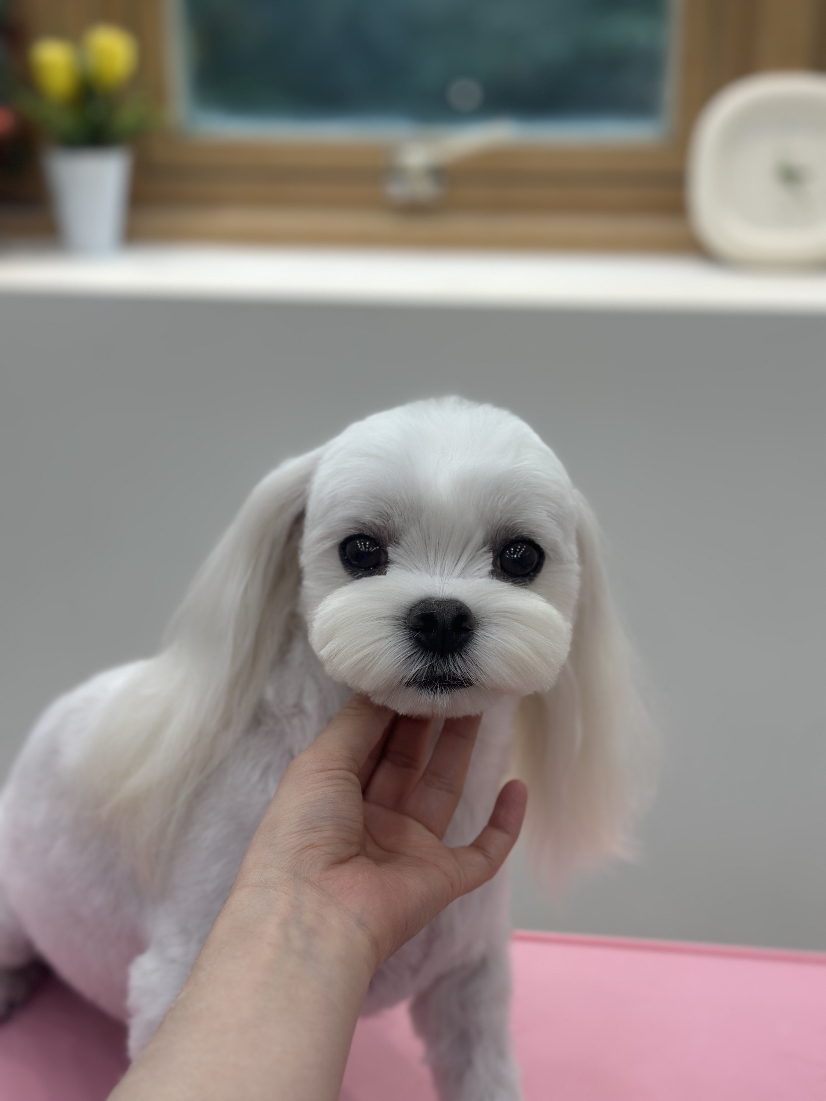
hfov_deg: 30.3
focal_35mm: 48
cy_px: 550
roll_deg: +0.0
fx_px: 1527
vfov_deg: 39.7
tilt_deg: -19.4
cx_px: 413
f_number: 1.78
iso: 80
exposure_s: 1/226
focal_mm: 6.86
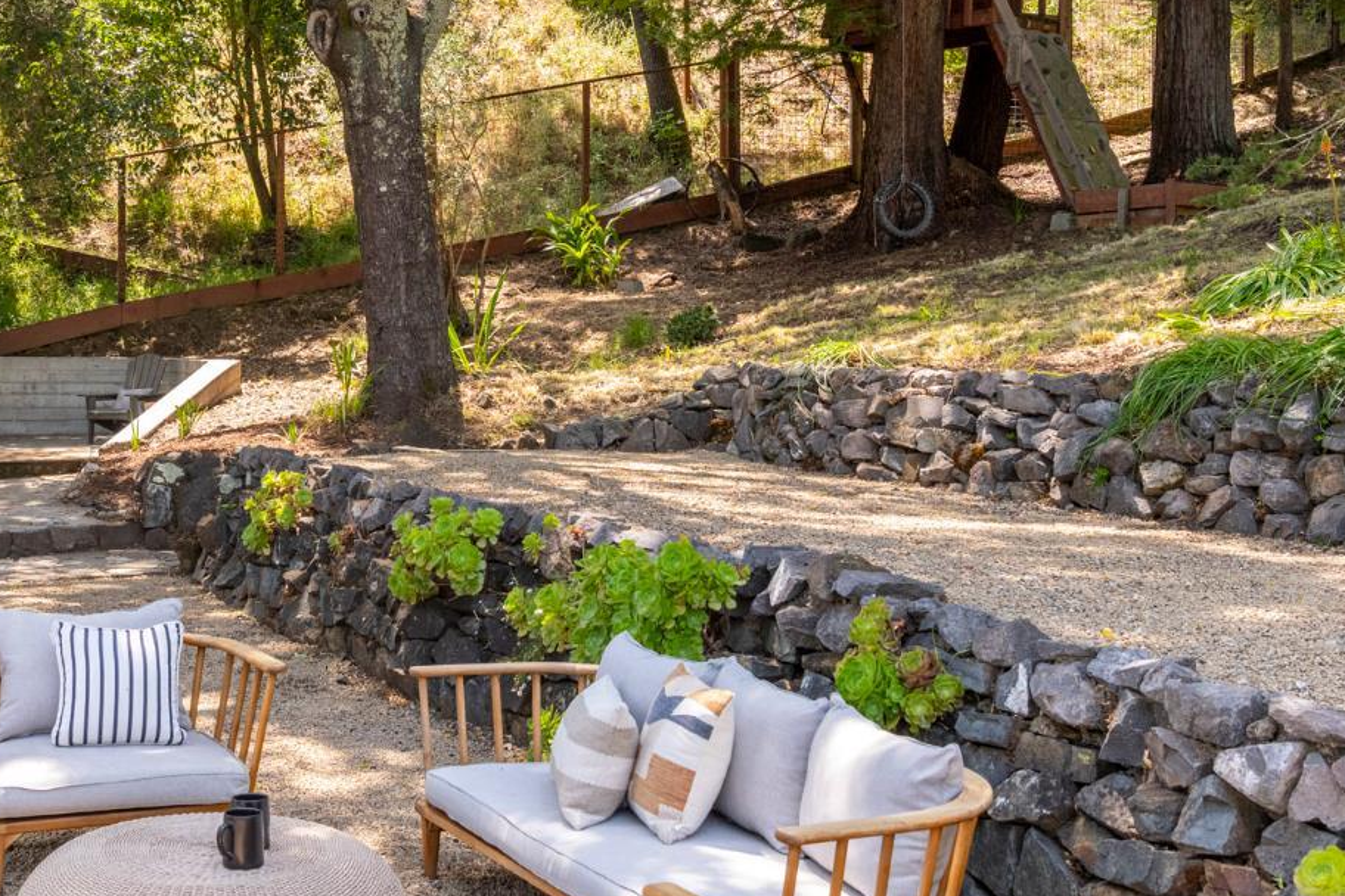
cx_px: 469
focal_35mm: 51
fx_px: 1905
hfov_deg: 38.5
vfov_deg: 26.4
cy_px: 327
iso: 1000
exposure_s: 1/250
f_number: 9
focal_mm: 31
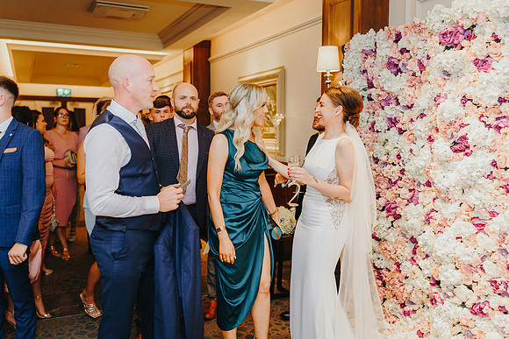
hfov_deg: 54.4
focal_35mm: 35
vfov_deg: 37.9
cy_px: 170
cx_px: 254
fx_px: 495
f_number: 2.2
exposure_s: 1/200
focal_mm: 35
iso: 1000
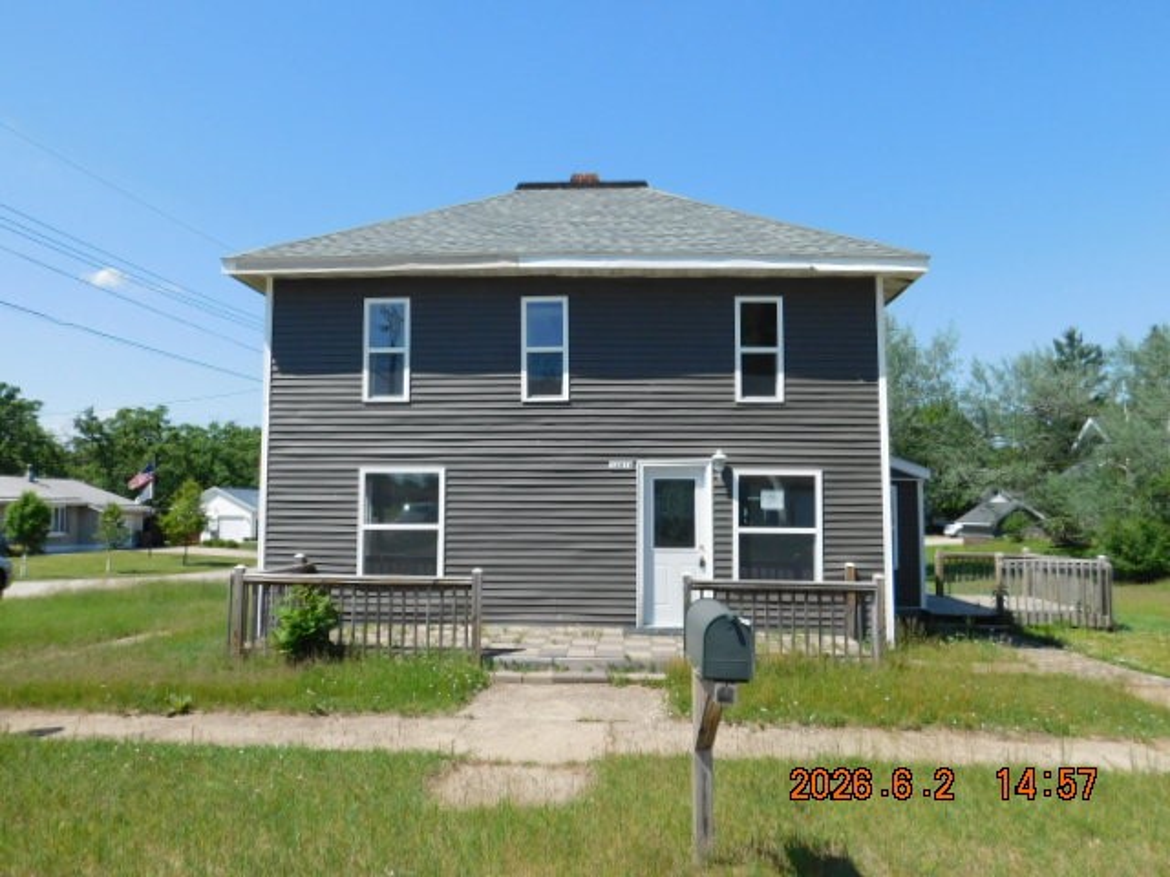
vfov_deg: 54.9
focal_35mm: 25
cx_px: 585
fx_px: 845
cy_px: 438
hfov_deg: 69.4
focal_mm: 4.5
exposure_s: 1/400
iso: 125
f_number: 6.2
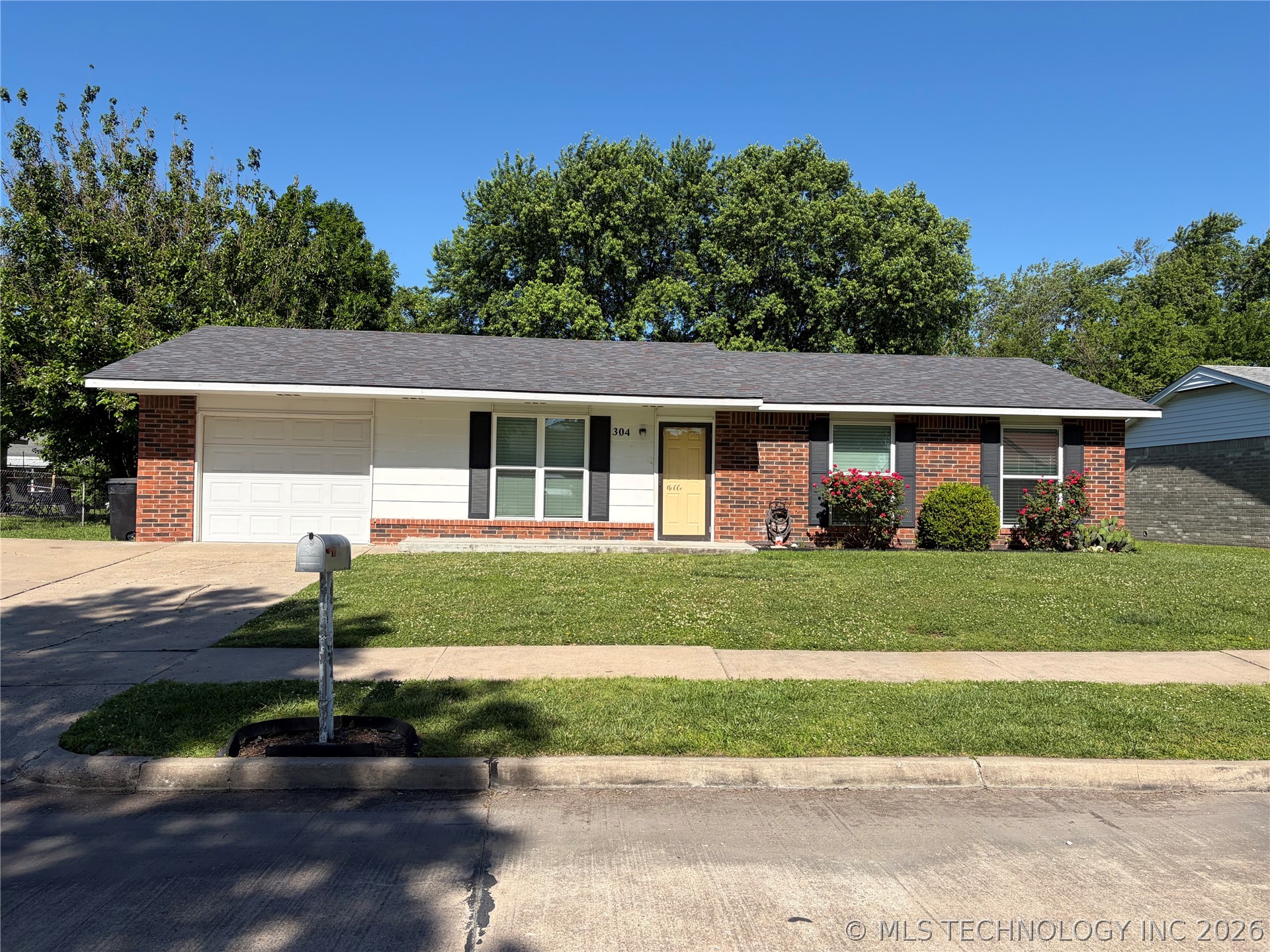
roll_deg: -0.4
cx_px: 635
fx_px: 954
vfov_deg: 53.1
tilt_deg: +2.2
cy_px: 476
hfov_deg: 67.3
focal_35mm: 26
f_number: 1.6
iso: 50
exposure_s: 1/3279
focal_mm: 5.96
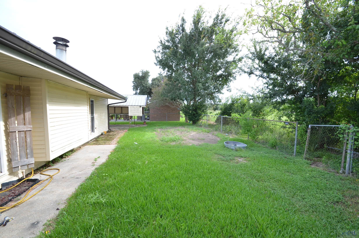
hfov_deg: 100.5
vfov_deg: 77.1
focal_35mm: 15
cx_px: 180
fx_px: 149
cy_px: 119
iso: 200
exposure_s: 1/160
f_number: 6.3
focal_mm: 10
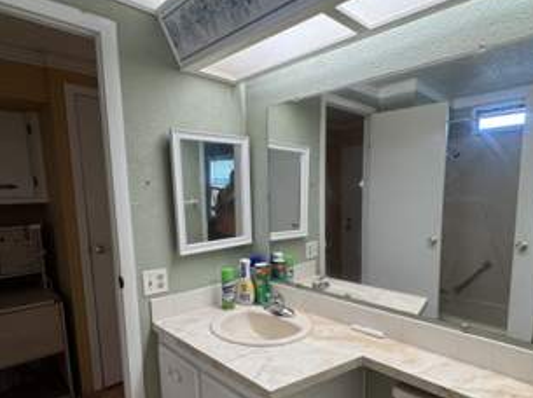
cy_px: 238
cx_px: 306
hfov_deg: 76.0
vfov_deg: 60.5
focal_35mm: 22
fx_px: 338
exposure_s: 1/120
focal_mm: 2.22
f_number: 2.2
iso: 200
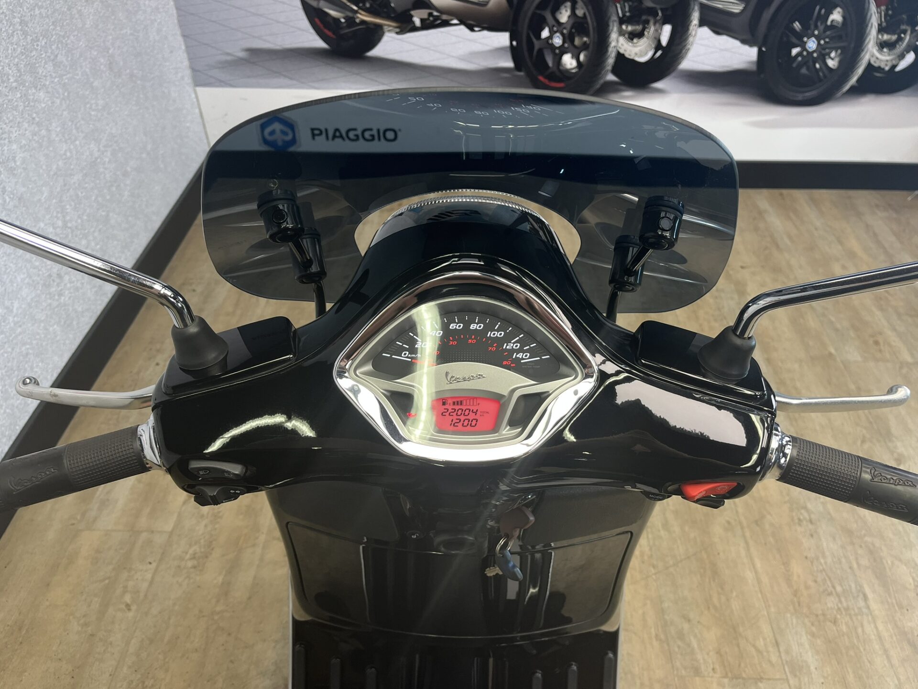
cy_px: 344
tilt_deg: -41.6
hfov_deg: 67.3
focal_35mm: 26
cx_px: 459
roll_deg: -0.1
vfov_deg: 53.1
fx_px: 690
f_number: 1.6
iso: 64
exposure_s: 1/100
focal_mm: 5.1
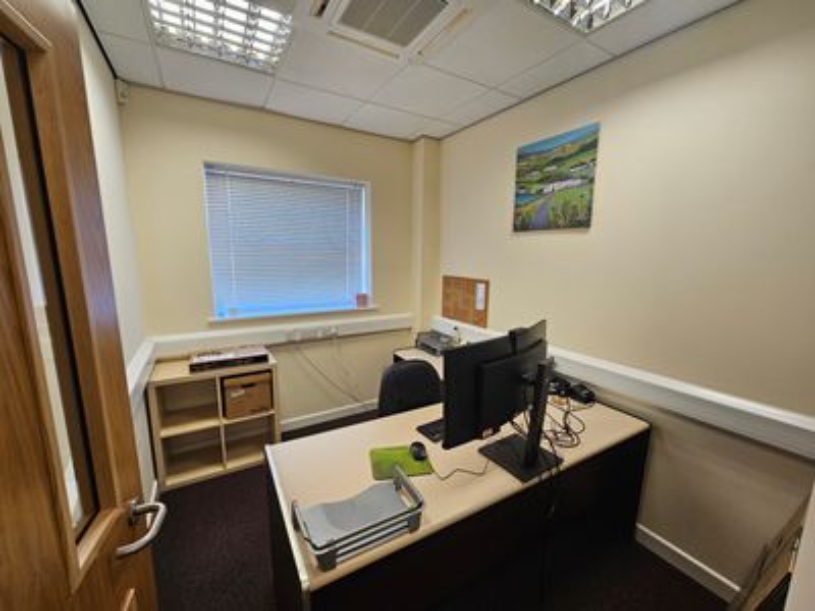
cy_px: 306
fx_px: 306
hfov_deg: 106.2
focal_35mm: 13
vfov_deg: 89.9
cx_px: 408
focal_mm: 2.2
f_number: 2.2
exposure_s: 1/50
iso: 100
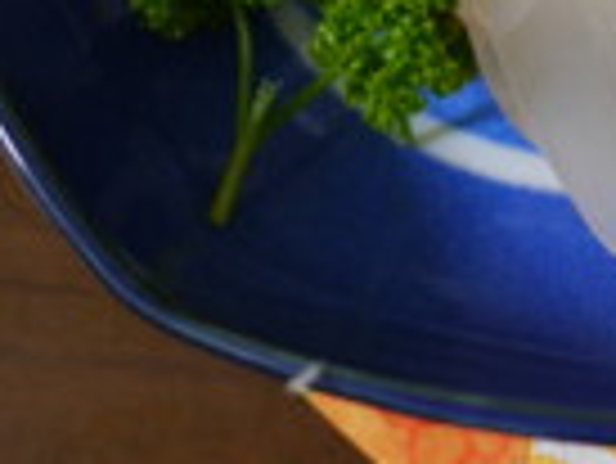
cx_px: 719
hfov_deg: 14.6
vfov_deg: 10.9
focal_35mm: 131
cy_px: -216
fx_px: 2333
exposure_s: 1/30
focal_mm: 20
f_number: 1.7
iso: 160
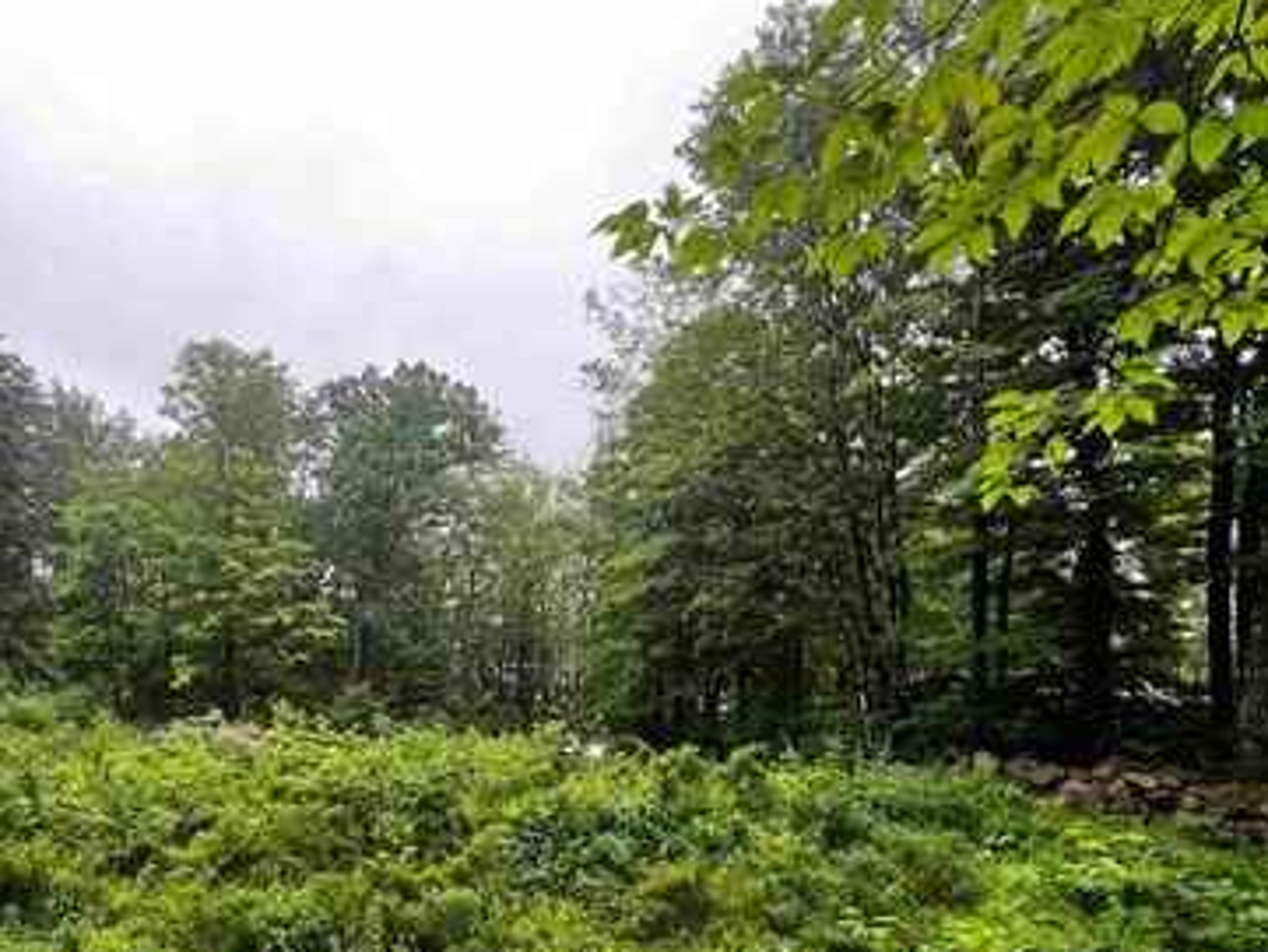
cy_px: 652
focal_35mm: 18
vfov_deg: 69.1
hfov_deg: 86.1
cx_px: 481
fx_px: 660
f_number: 1.8
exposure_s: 1/111
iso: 32
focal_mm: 1.57
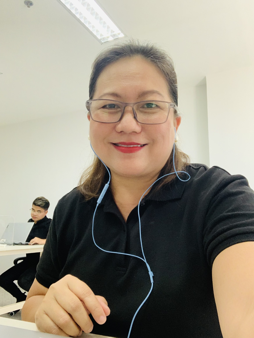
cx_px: 127
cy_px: 169
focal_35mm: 32
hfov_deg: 44.2
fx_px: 313
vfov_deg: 56.8
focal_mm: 2.87
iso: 250
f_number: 2.2
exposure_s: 1/60
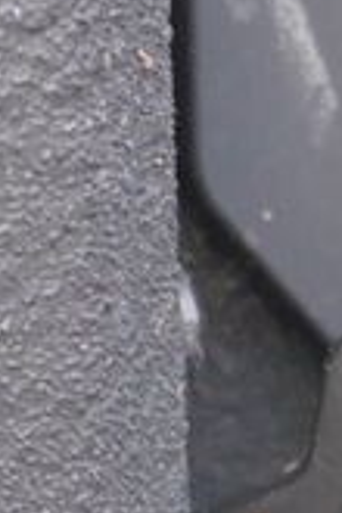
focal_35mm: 195
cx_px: 619
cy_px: 118
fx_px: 2780
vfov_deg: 10.5
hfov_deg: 6.9
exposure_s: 1/60
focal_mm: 21
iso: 160
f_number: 4
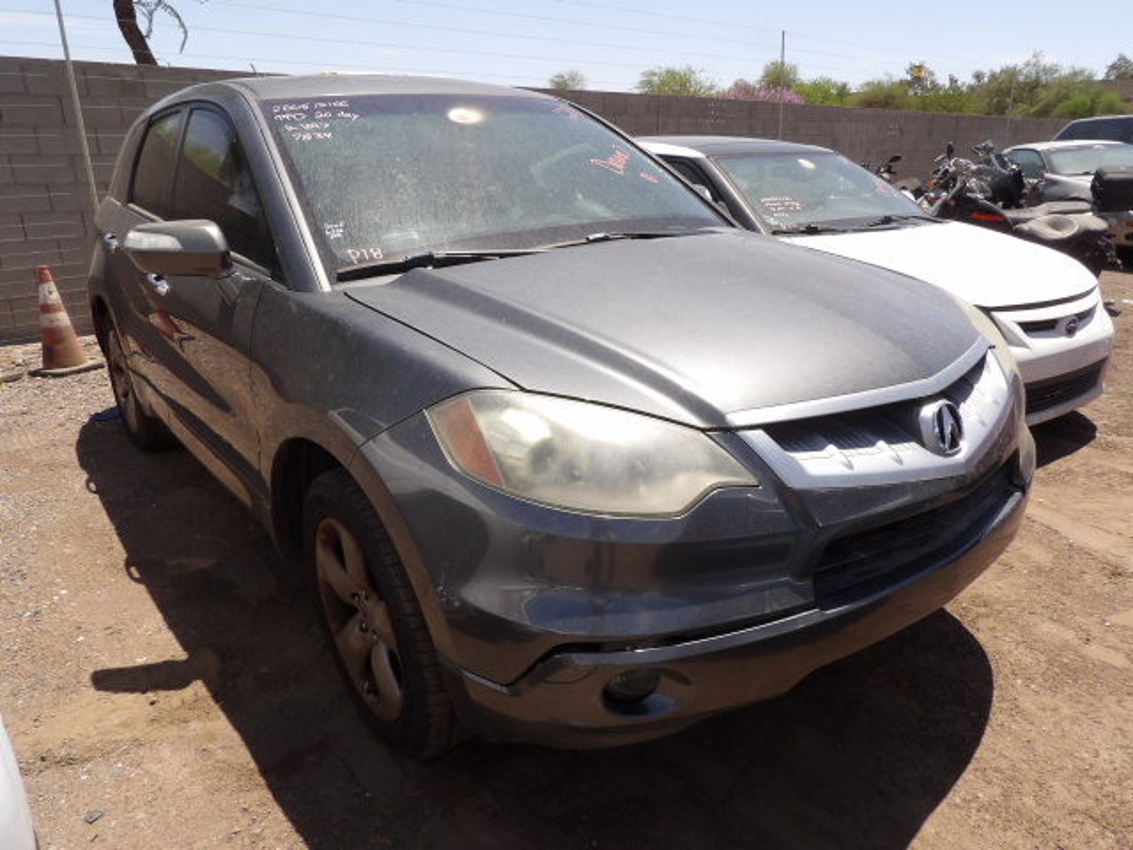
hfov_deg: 71.6
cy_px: 425
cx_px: 566
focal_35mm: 24
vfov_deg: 56.8
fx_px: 786
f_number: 5.6
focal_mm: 4.3
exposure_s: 1/379
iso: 100
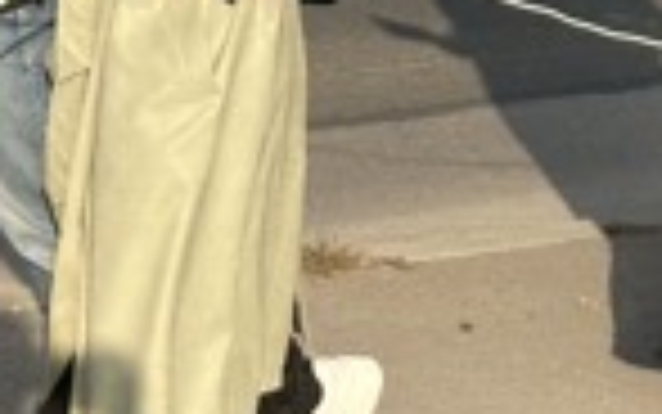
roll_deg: -3.0
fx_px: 2996
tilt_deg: -8.2
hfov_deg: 12.3
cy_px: -117
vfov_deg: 7.8
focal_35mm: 166
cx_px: 779
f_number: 1.78
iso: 64
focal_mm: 6.86
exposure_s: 1/1376
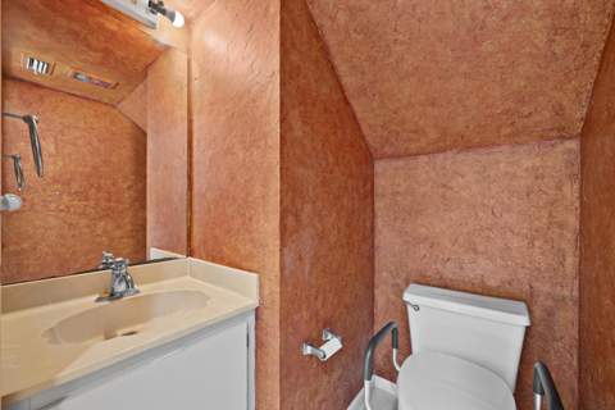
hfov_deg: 104.3
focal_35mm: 14
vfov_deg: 81.2
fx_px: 239
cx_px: 308
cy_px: 205
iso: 640
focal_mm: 14
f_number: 8
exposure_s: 1
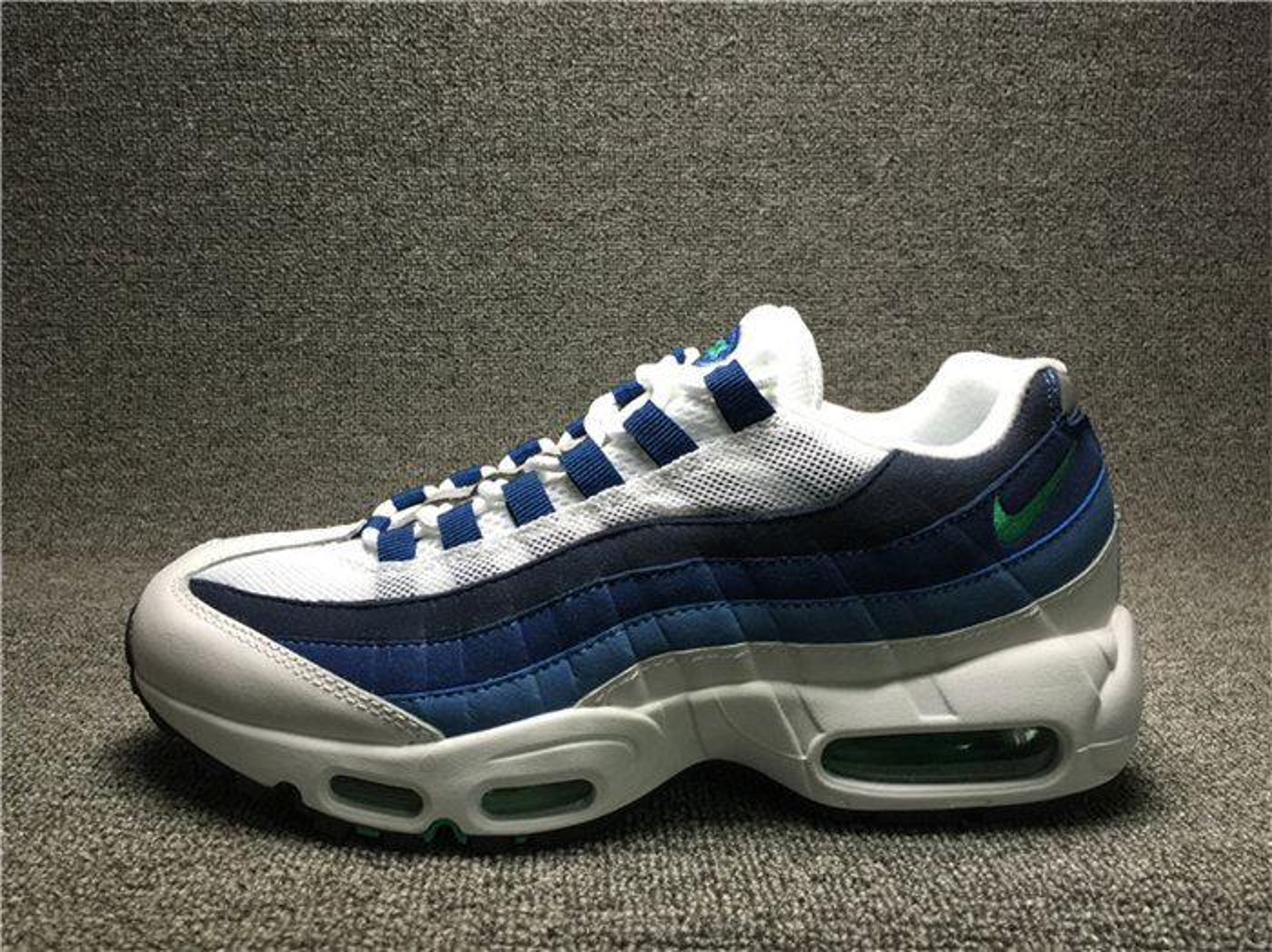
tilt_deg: -11.9
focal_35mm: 29
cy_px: 476
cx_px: 636
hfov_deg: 61.7
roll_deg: -0.6
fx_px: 1065
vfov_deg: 48.2
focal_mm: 4.15
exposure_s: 1/33
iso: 32
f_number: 2.2
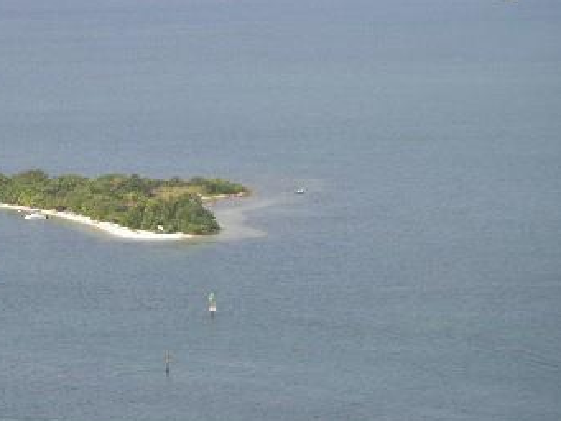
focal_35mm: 240
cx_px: 137
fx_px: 3891
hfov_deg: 8.2
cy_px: 127
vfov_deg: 6.2
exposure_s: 1/320
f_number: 4.2
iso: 64
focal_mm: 21.1
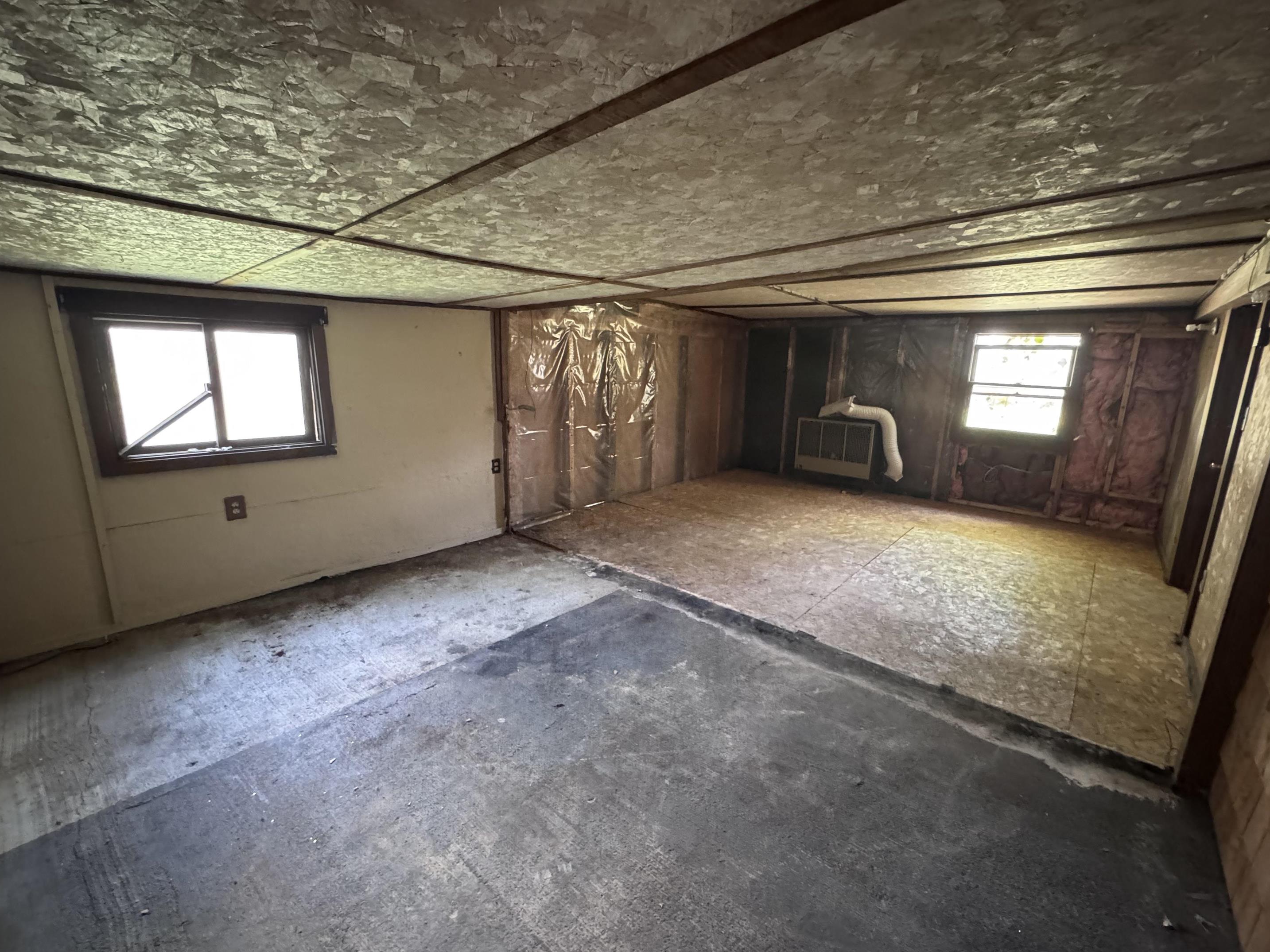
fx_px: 550
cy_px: 475
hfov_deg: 98.2
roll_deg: -1.6
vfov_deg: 81.7
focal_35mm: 15
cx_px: 641
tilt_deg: -13.3
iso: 1250
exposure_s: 1/40
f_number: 2.2
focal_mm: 2.22
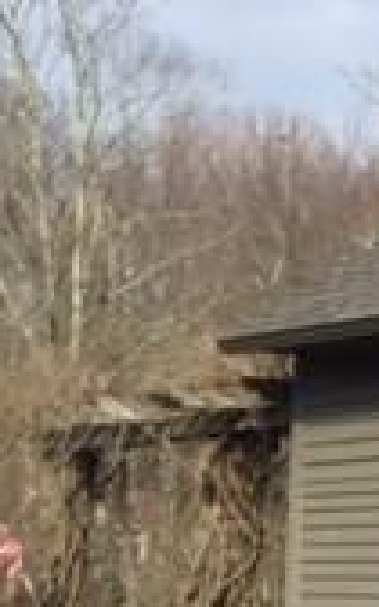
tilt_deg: +1.2
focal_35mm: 117
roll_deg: -0.7
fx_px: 1934
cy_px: 520
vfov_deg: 17.6
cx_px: 1007
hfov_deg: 9.5
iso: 32
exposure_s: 1/1647
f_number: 2.2
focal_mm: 4.15
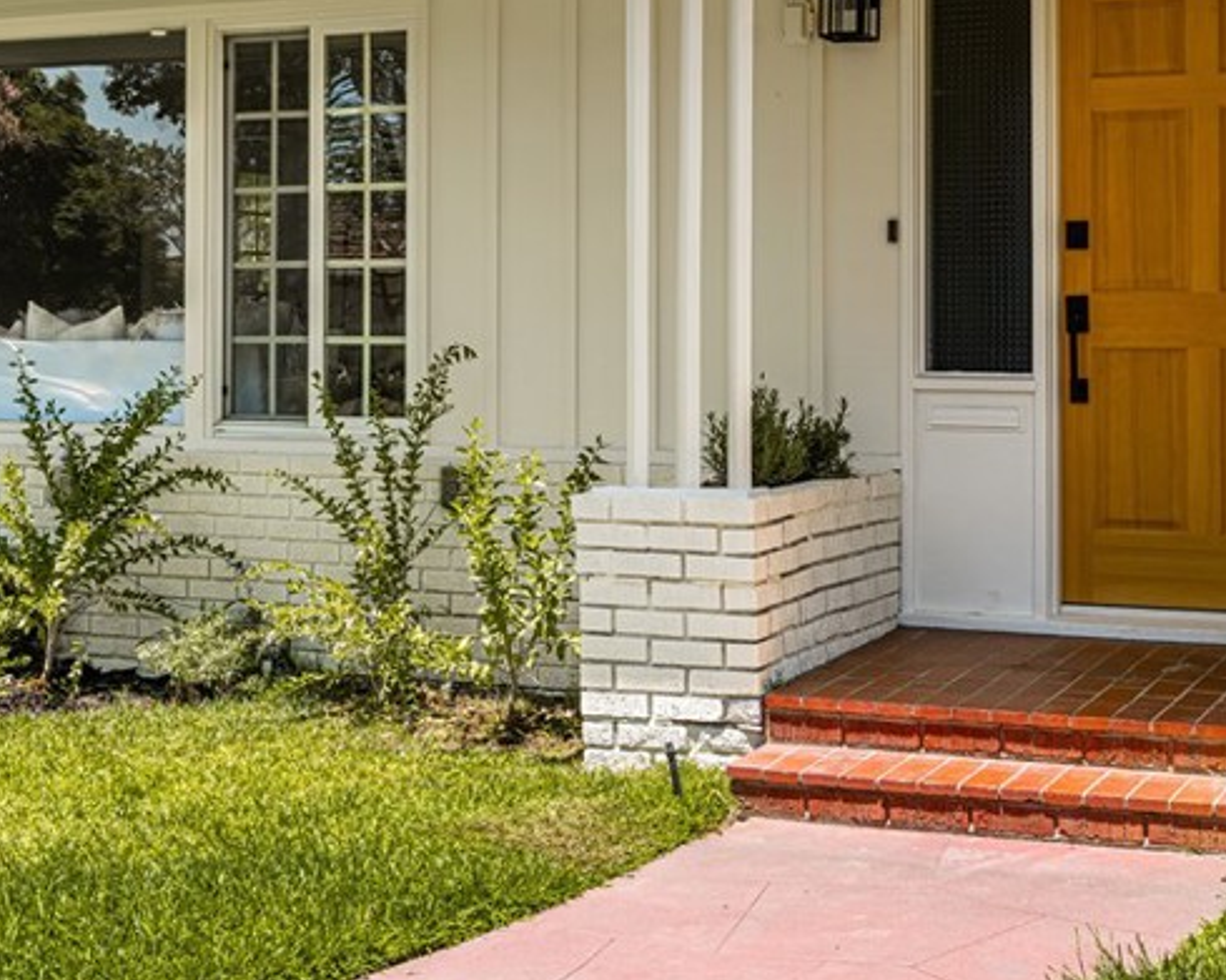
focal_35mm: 59
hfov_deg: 32.0
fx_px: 2140
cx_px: 587
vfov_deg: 25.6
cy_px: 282
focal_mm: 30
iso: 100
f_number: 10
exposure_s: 1/160
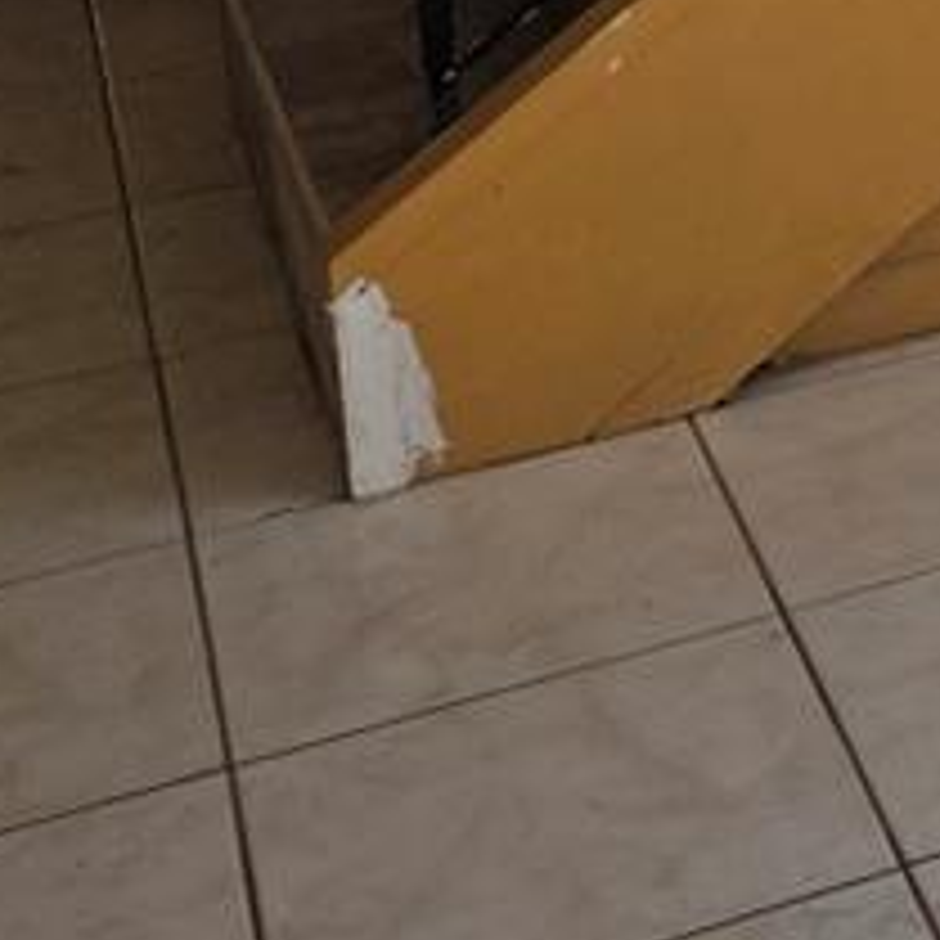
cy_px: -715
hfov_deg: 12.7
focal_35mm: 117
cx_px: 1992
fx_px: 3595
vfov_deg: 13.5
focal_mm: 6.3
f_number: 1.7
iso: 80
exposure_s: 1/1588
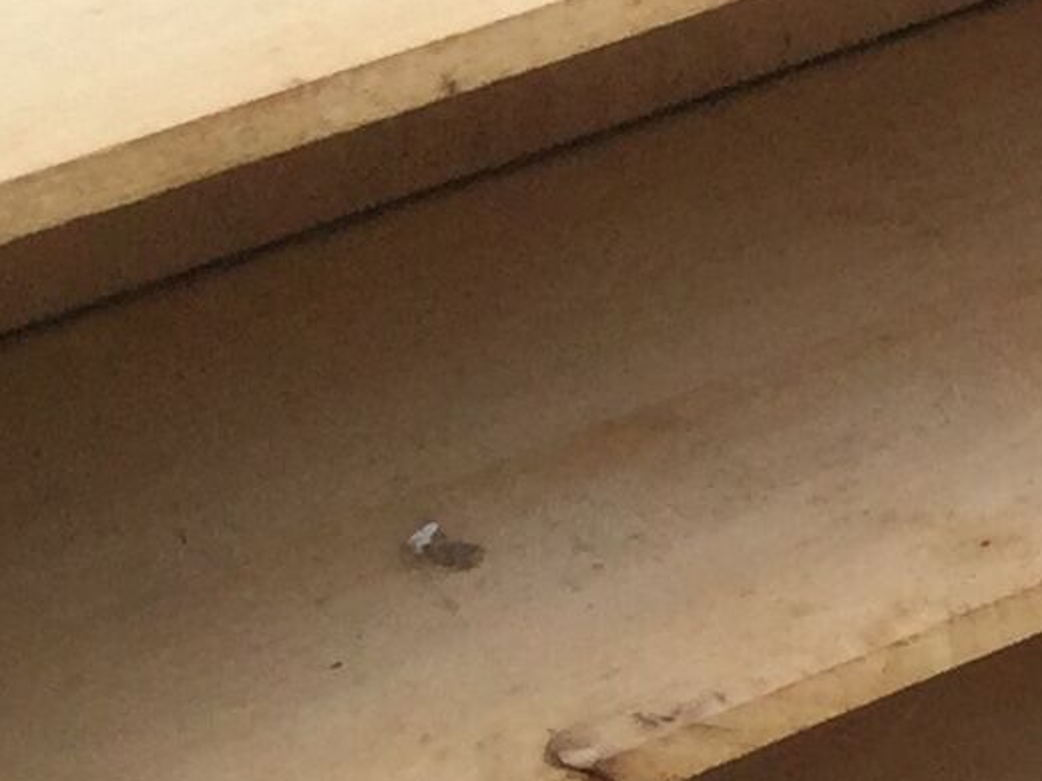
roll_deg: -2.3
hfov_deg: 9.2
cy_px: 488
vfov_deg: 7.6
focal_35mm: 195
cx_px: 2405
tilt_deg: -30.5
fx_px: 5868
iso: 25
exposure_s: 1/646
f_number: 2.4
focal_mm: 3.3
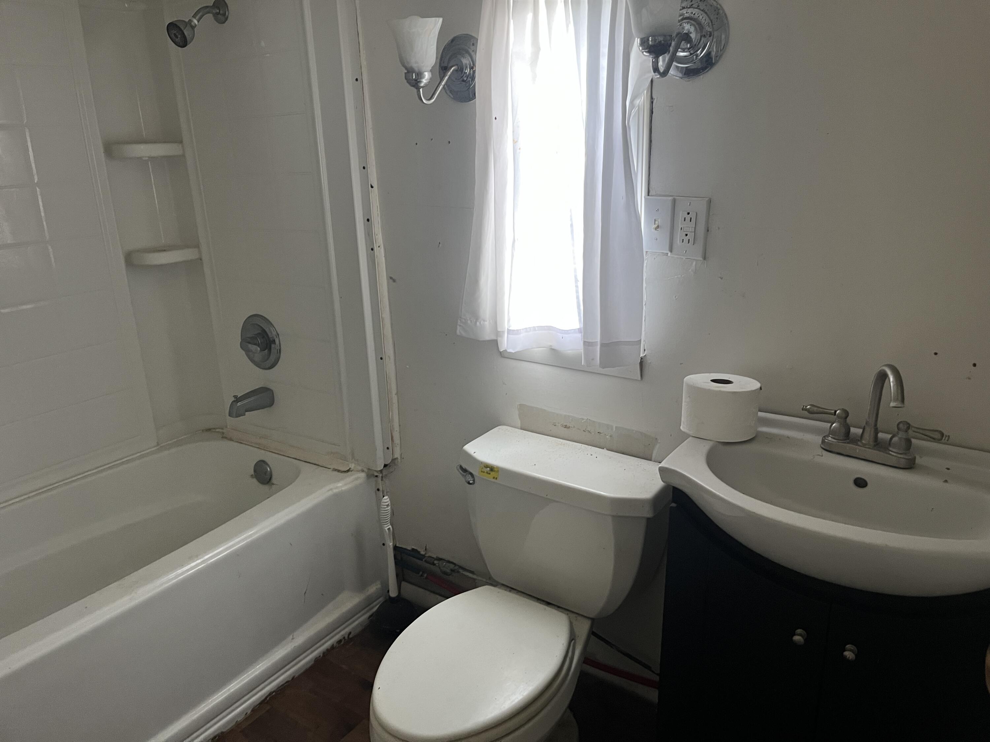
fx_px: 744
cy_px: 371
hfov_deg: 67.3
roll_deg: +2.2
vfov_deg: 53.1
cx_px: 495
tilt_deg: -16.2
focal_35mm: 26
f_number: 1.6
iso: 320
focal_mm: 5.1
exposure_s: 1/60
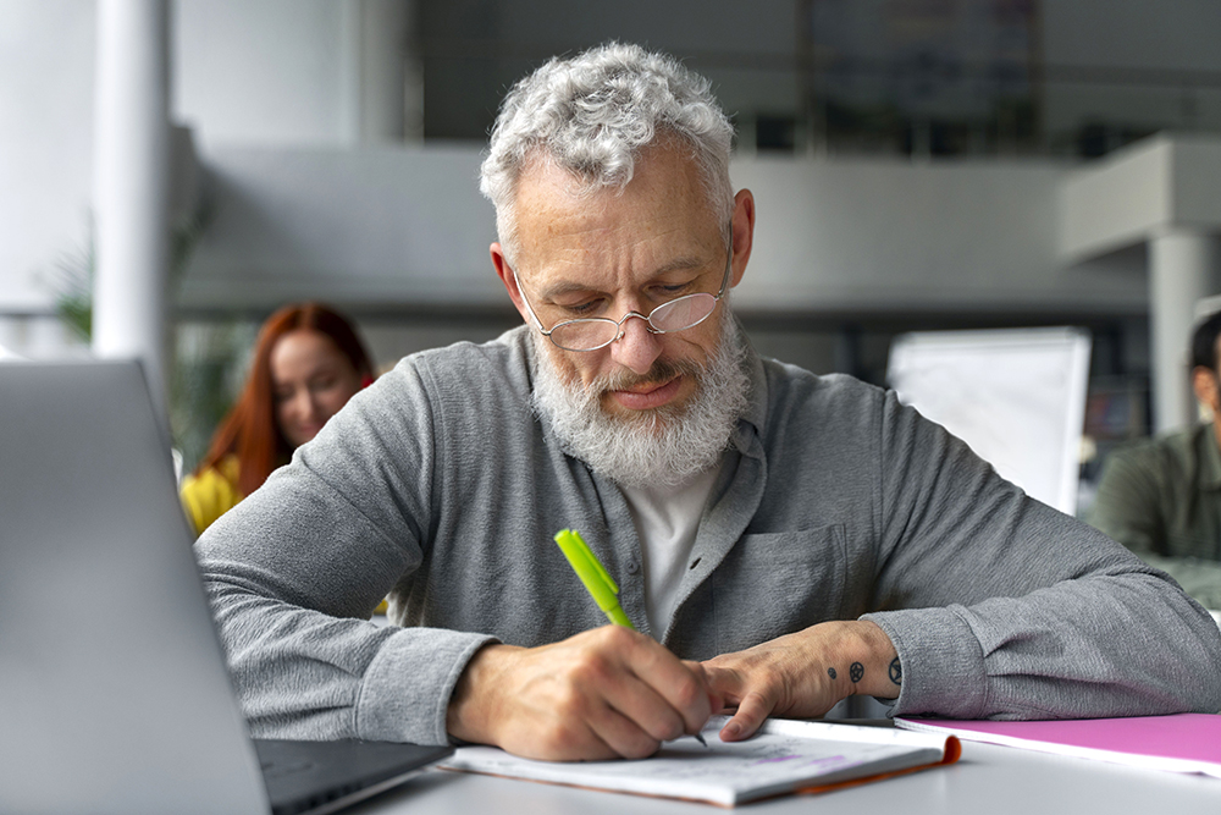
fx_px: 1594
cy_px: 408
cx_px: 610
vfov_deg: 28.7
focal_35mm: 47
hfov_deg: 41.9
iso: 400
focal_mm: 47
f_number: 2.8
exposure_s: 1/400
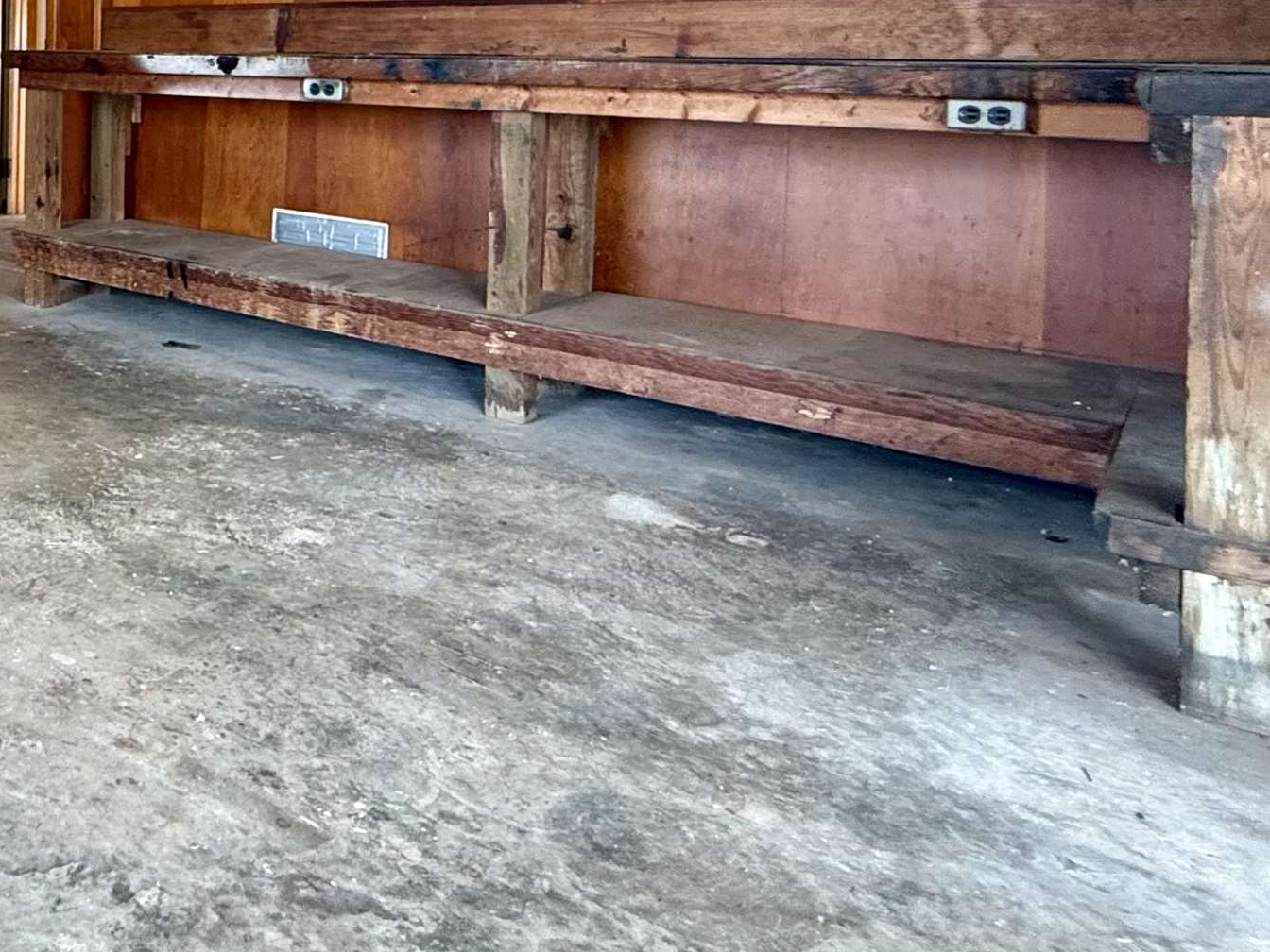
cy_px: 86
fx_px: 1174
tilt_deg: -0.4
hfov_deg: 42.3
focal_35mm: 32
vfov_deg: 40.6
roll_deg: -0.9
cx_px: -180
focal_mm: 2.22
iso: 320
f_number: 2.2
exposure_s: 1/71
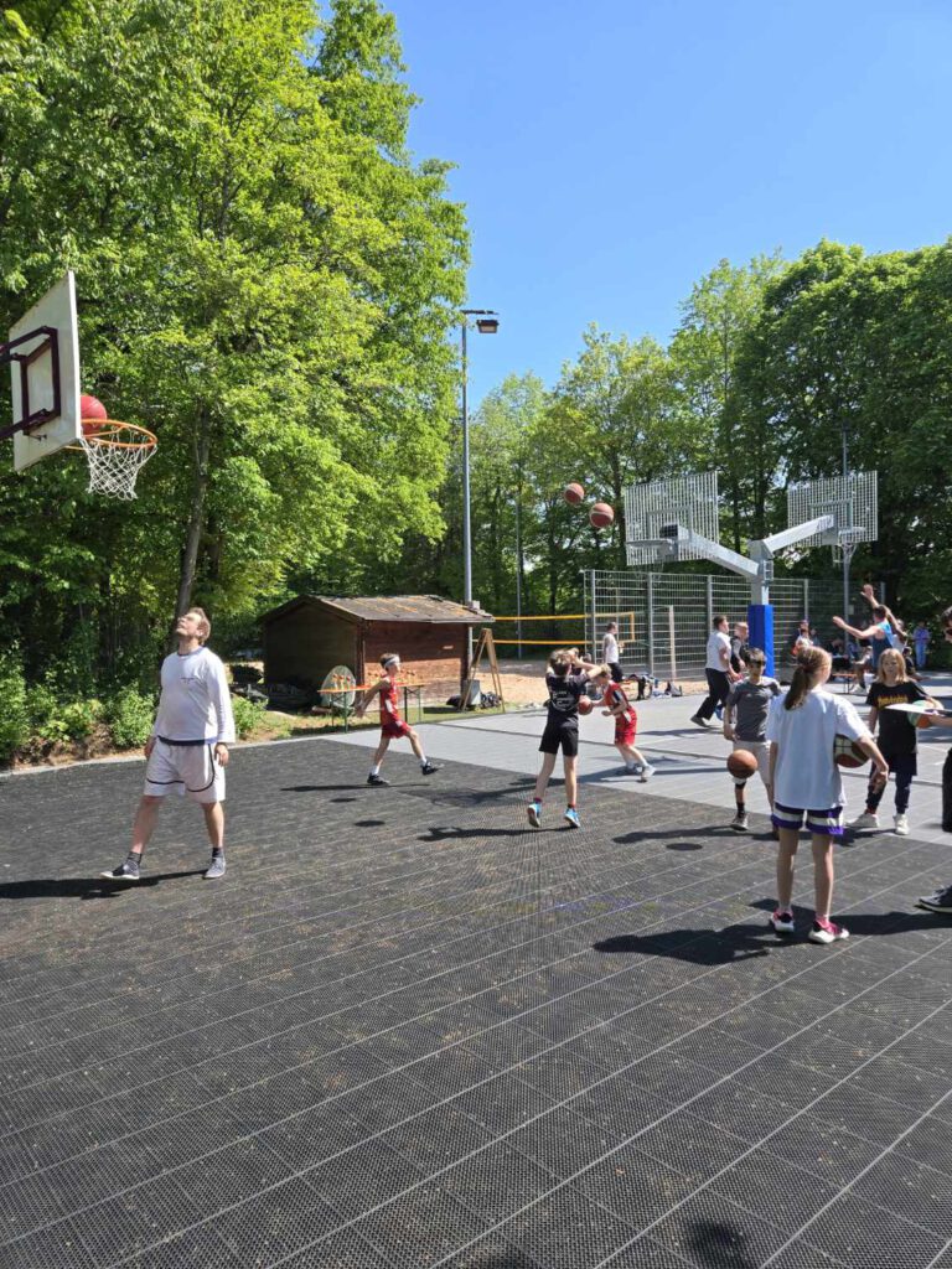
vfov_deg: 73.9
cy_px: 634
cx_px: 476
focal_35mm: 23
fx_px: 843
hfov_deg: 58.9
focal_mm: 5.4
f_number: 1.8
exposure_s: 1/2921
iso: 80
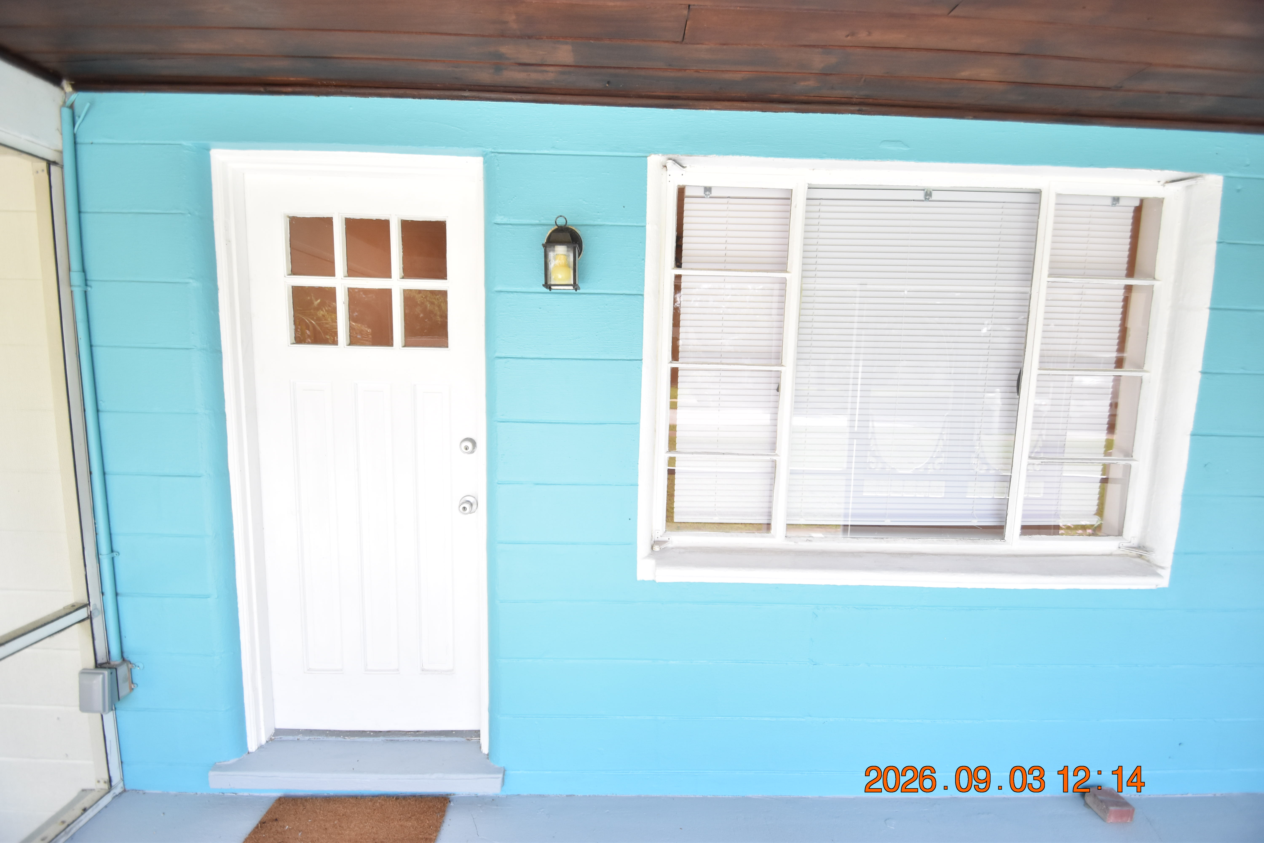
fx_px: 527
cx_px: 632
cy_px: 422
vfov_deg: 77.3
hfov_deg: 100.4
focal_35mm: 15
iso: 800
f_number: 3.5
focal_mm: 10
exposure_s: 1/350
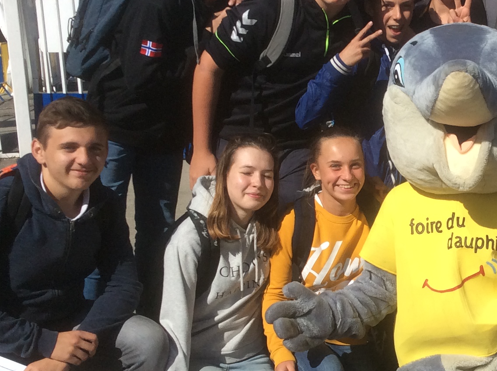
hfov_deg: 25.5
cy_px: 203
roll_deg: +3.3
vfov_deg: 20.1
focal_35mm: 73
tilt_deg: -10.5
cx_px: 490
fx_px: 1047
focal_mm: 3.3
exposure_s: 1/1972
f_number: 2.4
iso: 32
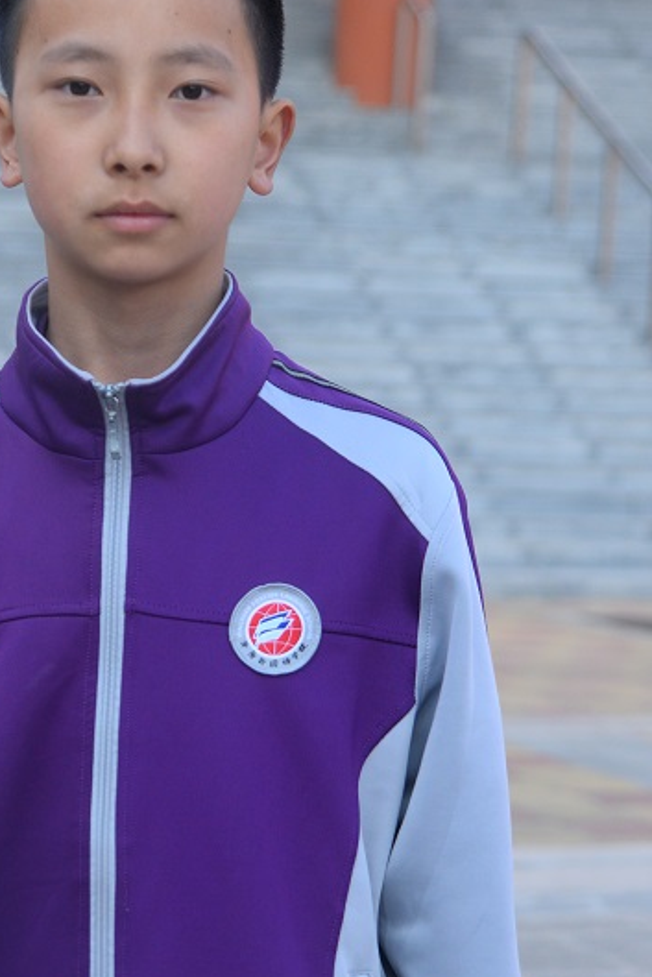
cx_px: 148
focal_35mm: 115
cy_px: 582
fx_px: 3122
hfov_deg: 11.9
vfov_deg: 17.8
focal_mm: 58
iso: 800
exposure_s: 1/1250
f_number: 4
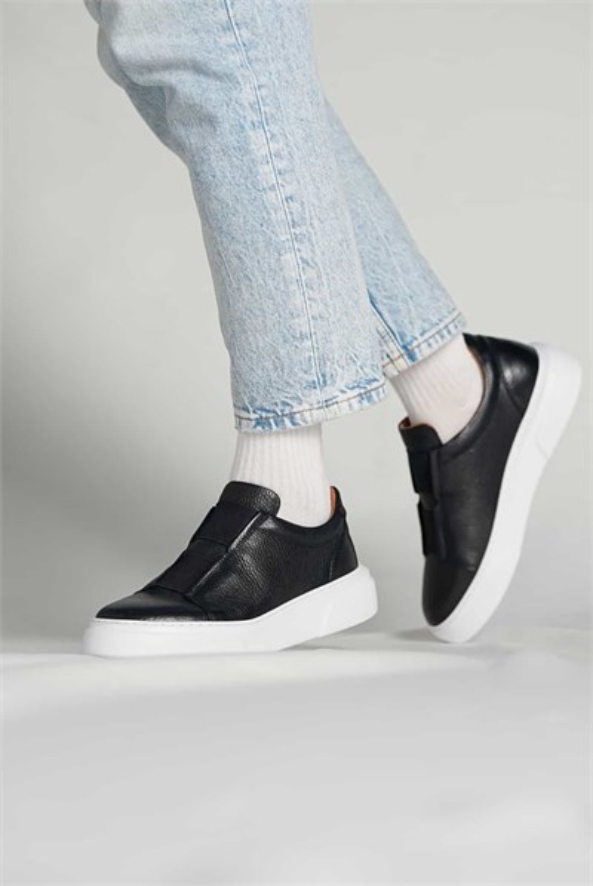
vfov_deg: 20.2
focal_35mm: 101
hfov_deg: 13.6
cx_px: 296
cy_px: 443
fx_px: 2490
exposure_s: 1/160
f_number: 4.5
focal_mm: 101
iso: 1250
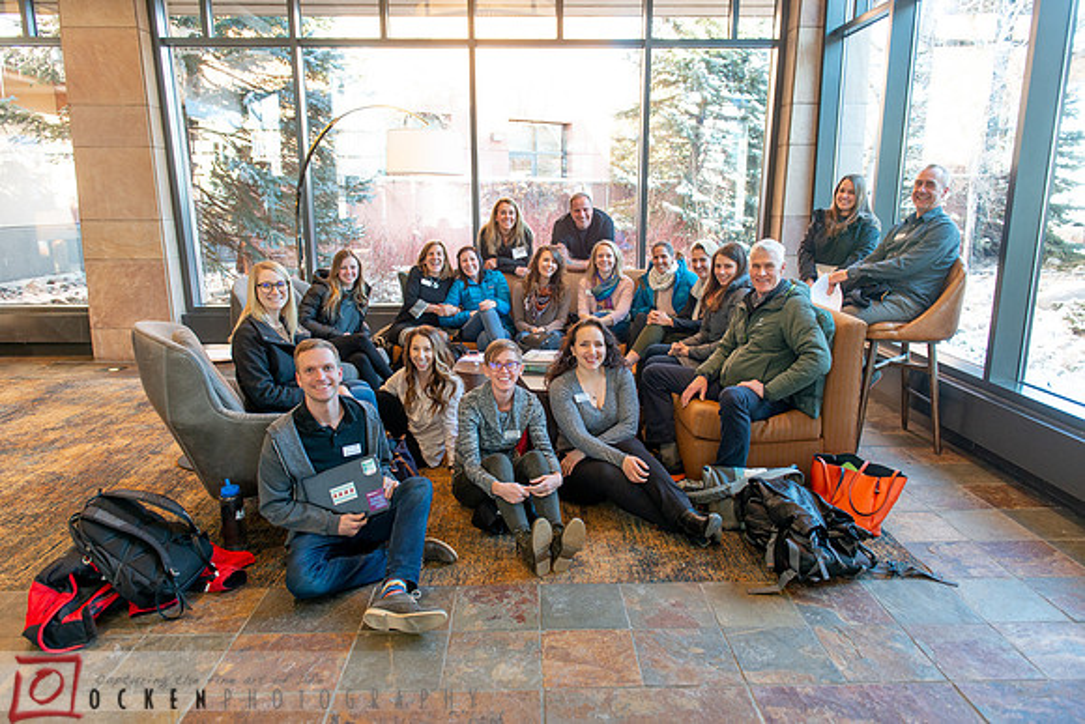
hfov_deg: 73.7
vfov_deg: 53.2
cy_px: 362
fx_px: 723
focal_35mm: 24
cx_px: 542
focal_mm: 24
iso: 800
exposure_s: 1/100
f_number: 3.5
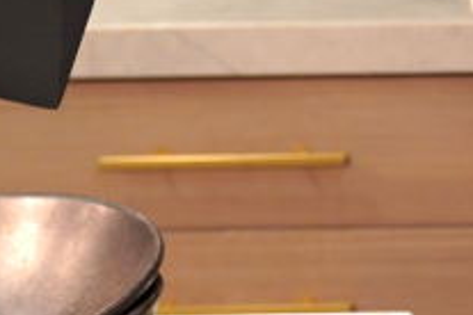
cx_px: 1147
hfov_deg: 8.2
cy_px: -305
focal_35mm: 230
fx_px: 3022
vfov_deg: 5.8
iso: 800
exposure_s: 1/160
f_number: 4
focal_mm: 38
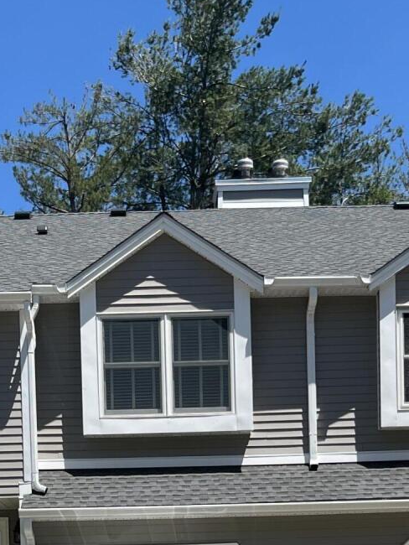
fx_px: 1259
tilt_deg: -1.1
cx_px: 153
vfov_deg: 22.4
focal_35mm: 80
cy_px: 659
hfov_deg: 18.4
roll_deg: +3.3
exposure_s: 1/3745
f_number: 1.6
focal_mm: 5.1
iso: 50
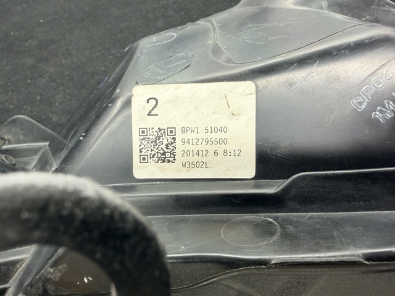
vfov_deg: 56.8
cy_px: 148
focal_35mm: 24
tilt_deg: -55.7
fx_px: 274
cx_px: 198
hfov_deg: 71.6
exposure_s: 1/121
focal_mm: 2.22
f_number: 2.2
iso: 200
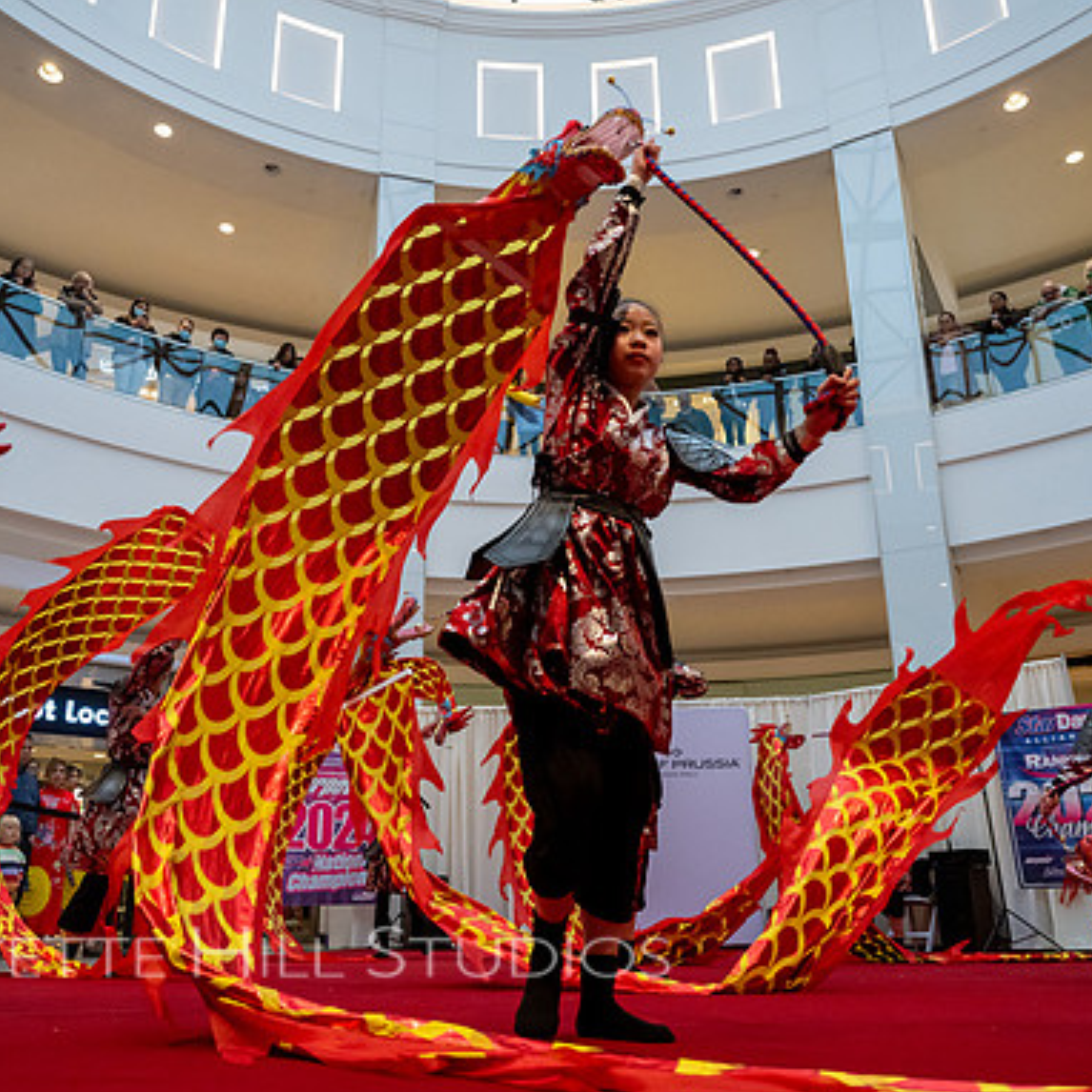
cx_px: 495
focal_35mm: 31
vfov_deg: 52.5
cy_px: 547
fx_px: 1106
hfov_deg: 52.5
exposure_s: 1/640
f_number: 4
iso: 4000
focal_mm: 24
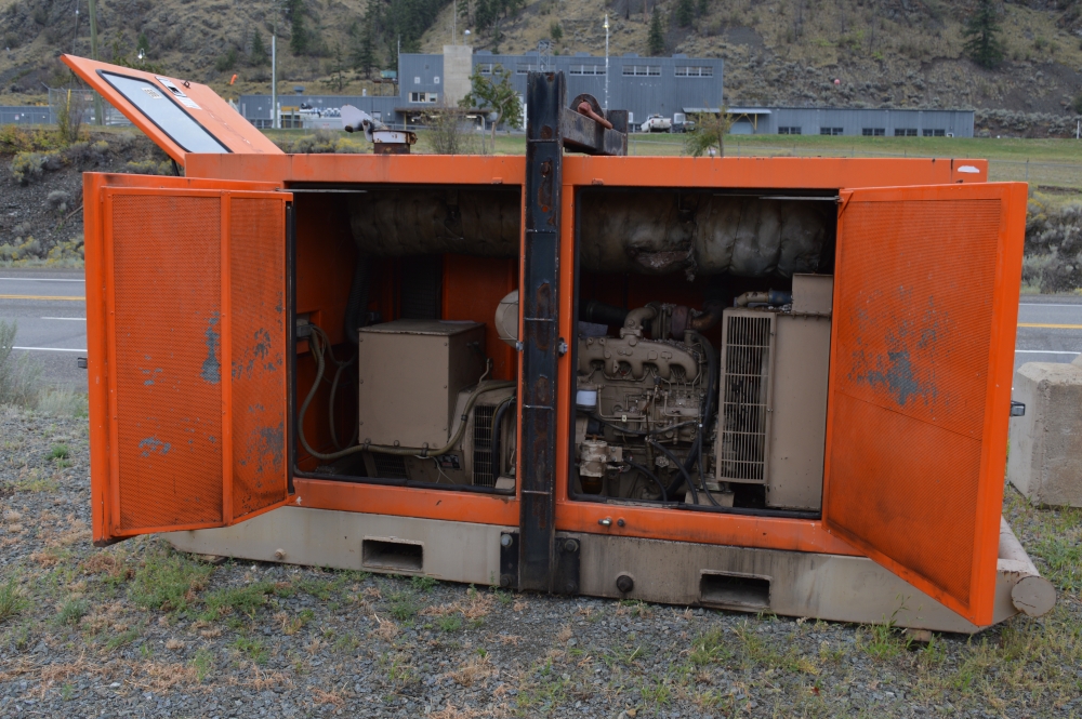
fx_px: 1081
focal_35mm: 36
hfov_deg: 53.2
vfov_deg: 36.8
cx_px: 541
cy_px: 360
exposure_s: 1/125
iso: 100
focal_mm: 24
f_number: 5.6
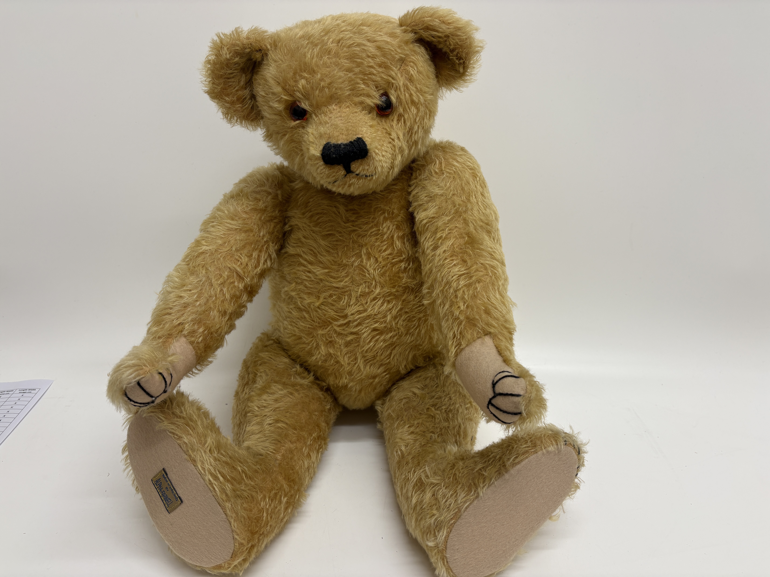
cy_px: 288
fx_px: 578
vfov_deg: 53.1
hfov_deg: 67.3
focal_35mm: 26
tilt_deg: -21.5
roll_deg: -0.9
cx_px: 385
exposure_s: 1/100
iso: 40
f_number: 1.6
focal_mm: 5.96
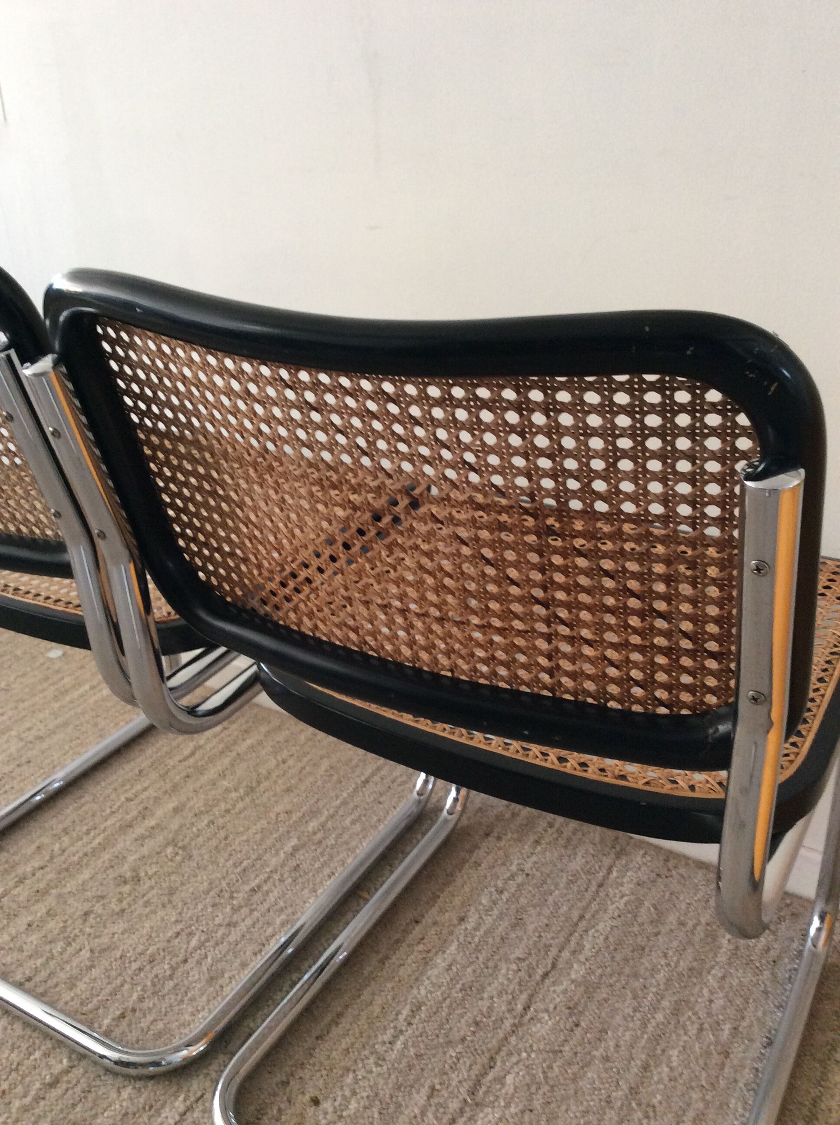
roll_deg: +1.8
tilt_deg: -25.4
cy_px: 562
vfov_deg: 56.9
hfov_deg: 44.1
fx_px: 1038
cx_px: 420
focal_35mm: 32
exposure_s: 1/25
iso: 100
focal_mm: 3.3
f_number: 2.4
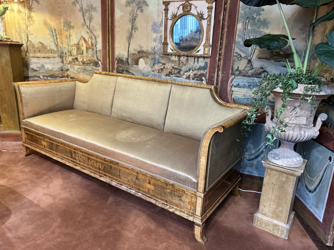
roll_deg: -2.8
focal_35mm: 26
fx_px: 251
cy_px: 125
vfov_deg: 53.1
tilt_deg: -16.1
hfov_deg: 67.3
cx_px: 167
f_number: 1.5
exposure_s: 1/33
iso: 400
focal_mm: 5.7
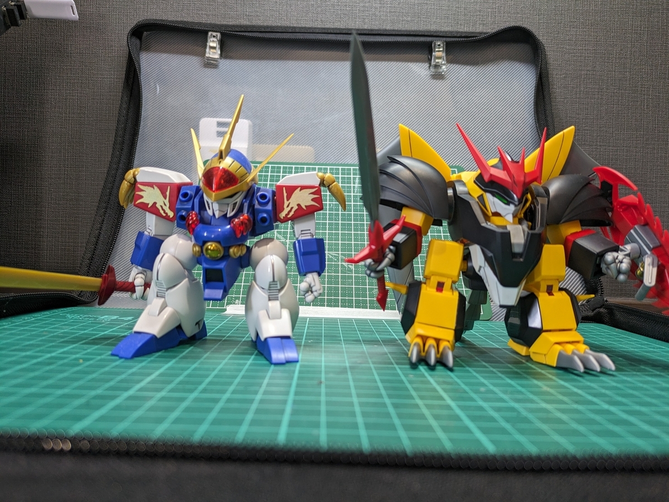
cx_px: 334
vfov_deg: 54.9
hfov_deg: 69.4
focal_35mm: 25
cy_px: 251
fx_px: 483
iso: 108
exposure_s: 1/30
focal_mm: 5.43
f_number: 1.89
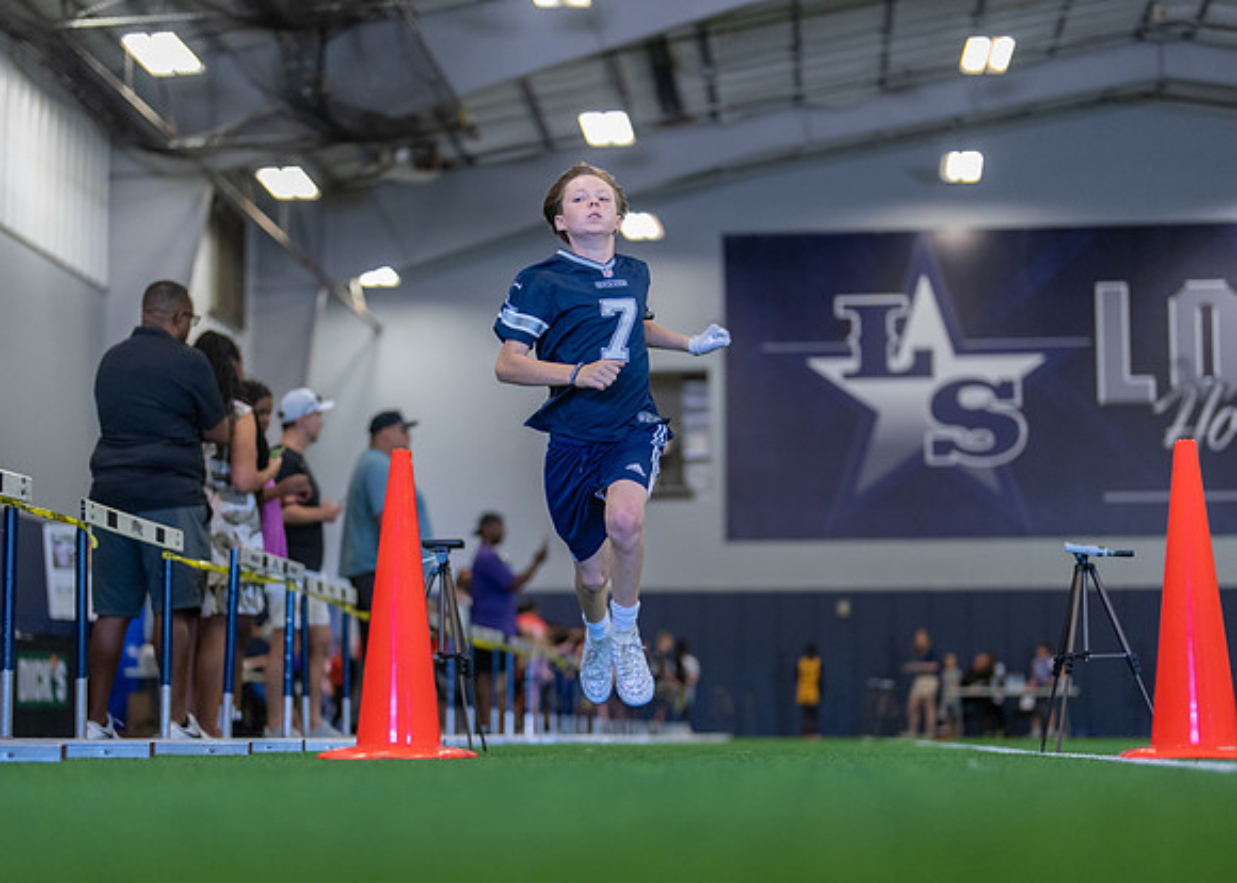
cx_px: 580
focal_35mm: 64
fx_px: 2260
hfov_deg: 30.6
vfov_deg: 22.1
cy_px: 540
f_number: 1.2
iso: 1600
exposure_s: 1/1000
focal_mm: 50
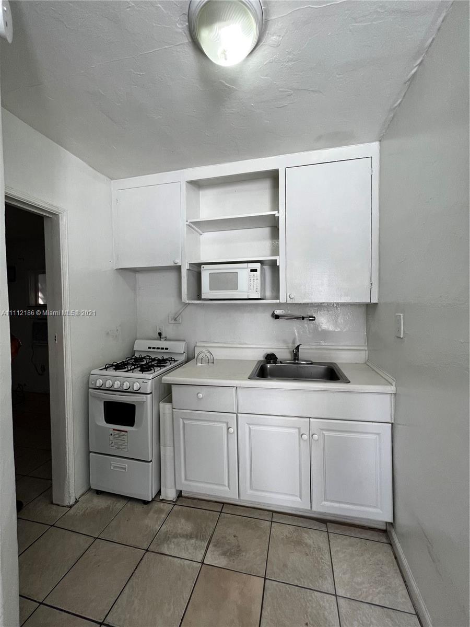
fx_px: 235
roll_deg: +1.1
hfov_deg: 89.9
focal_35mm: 13
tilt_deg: -2.1
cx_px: 235
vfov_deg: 106.2
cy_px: 314
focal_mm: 1.57
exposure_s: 1/120
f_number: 1.8
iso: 80
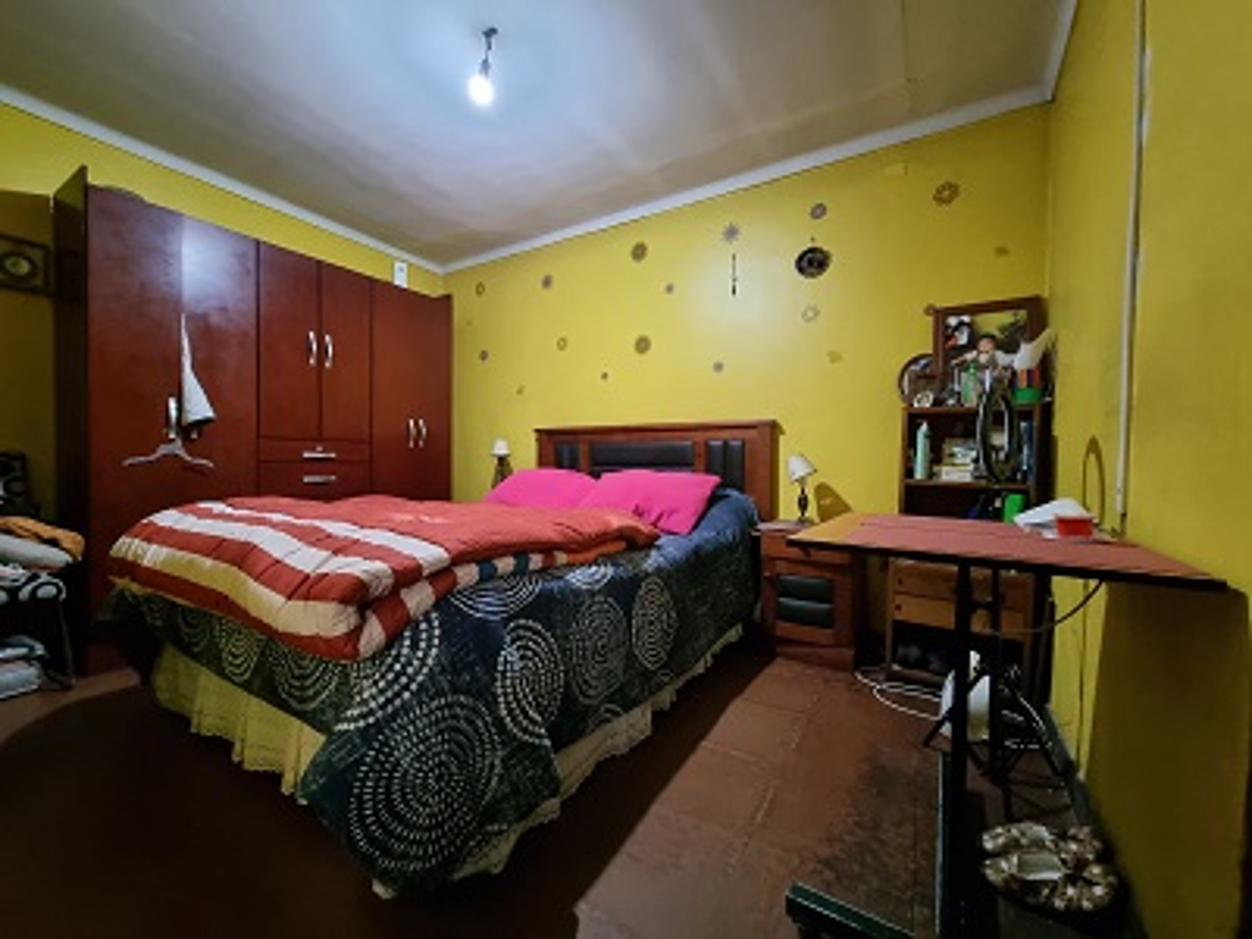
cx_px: 626
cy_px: 470
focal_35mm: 13
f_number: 2.2
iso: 800
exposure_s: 1/25
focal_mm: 2.2
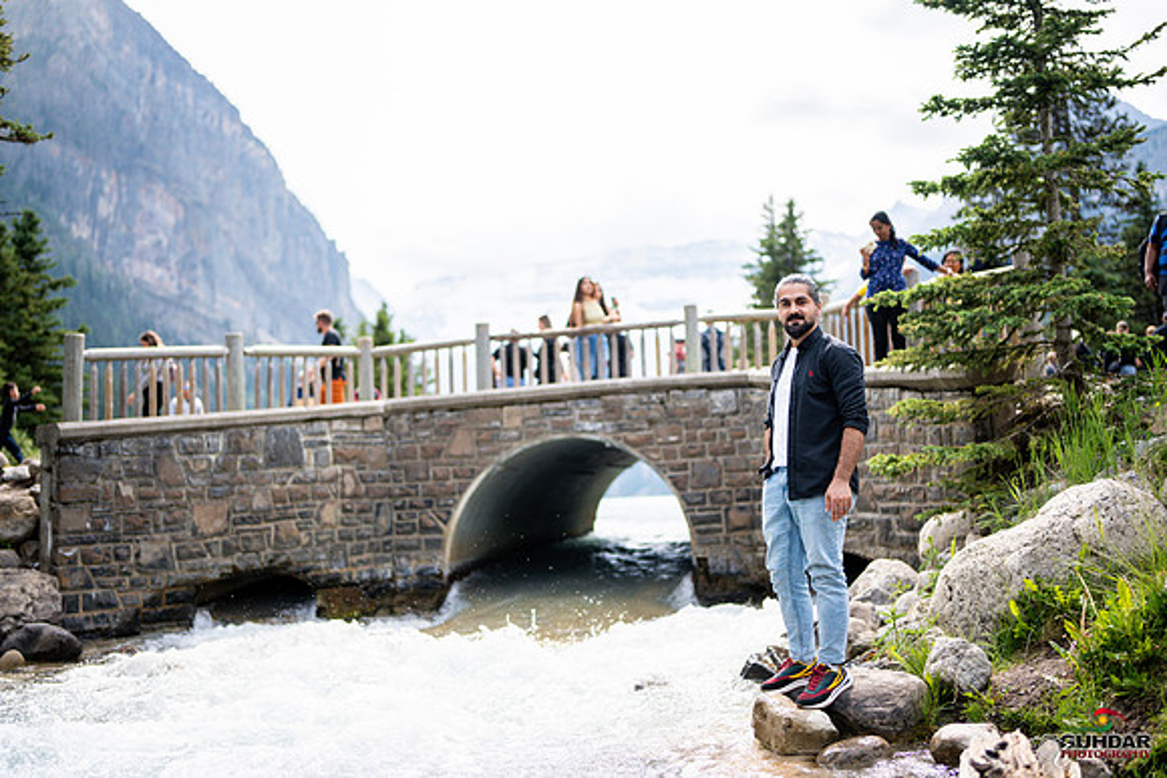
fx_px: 1135
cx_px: 584
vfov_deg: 37.9
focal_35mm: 35
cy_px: 389
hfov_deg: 54.4
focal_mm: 35
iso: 200
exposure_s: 1/8000
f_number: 1.2
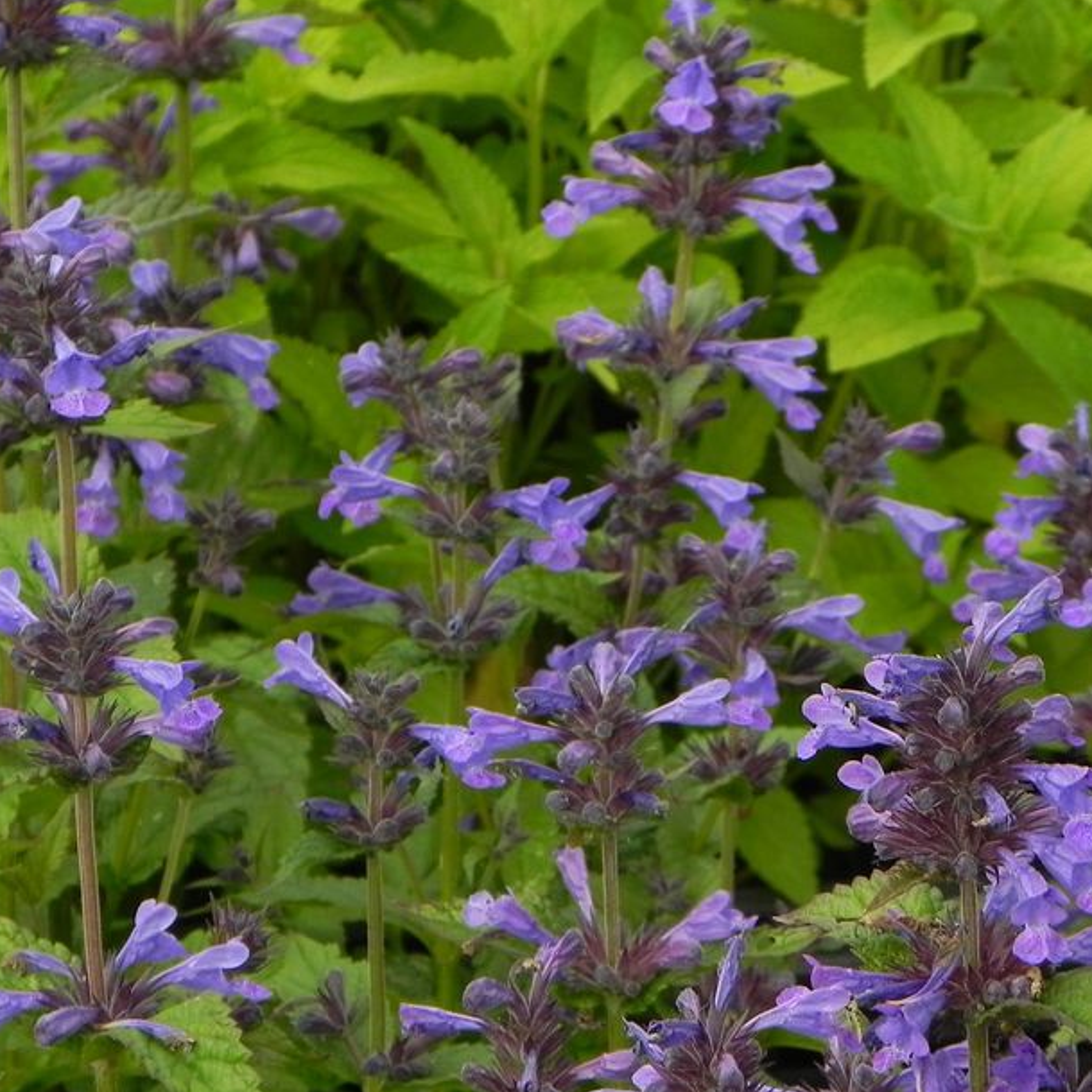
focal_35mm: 251
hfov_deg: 7.0
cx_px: 395
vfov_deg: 7.0
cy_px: 651
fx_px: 8958
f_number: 5
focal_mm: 28.8
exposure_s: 1/160
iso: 160
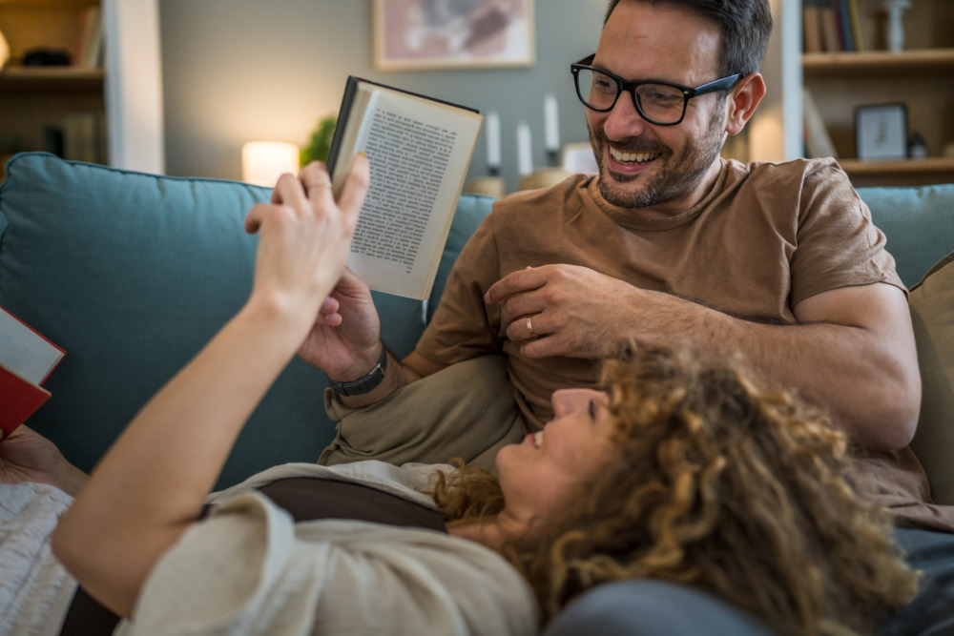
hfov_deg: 54.4
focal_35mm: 35
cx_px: 477
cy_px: 318
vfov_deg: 37.9
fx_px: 928
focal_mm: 35
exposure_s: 1/800
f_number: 1.8
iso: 800
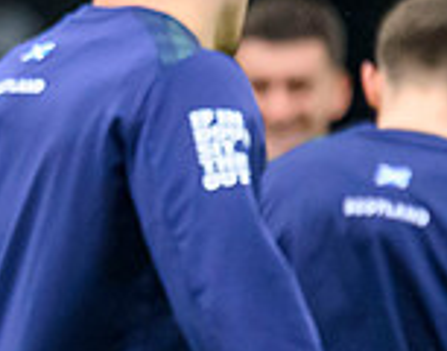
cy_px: 106
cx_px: -606
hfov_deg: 0.5
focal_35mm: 3615
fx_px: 47461
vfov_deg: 0.4
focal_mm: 784
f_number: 5.6
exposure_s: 1/1250
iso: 6400
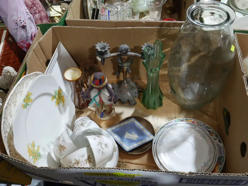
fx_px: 215
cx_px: 124
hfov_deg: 60.0
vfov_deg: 46.8
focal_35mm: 30
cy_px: 93
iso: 2000
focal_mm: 15
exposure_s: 1/60
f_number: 9
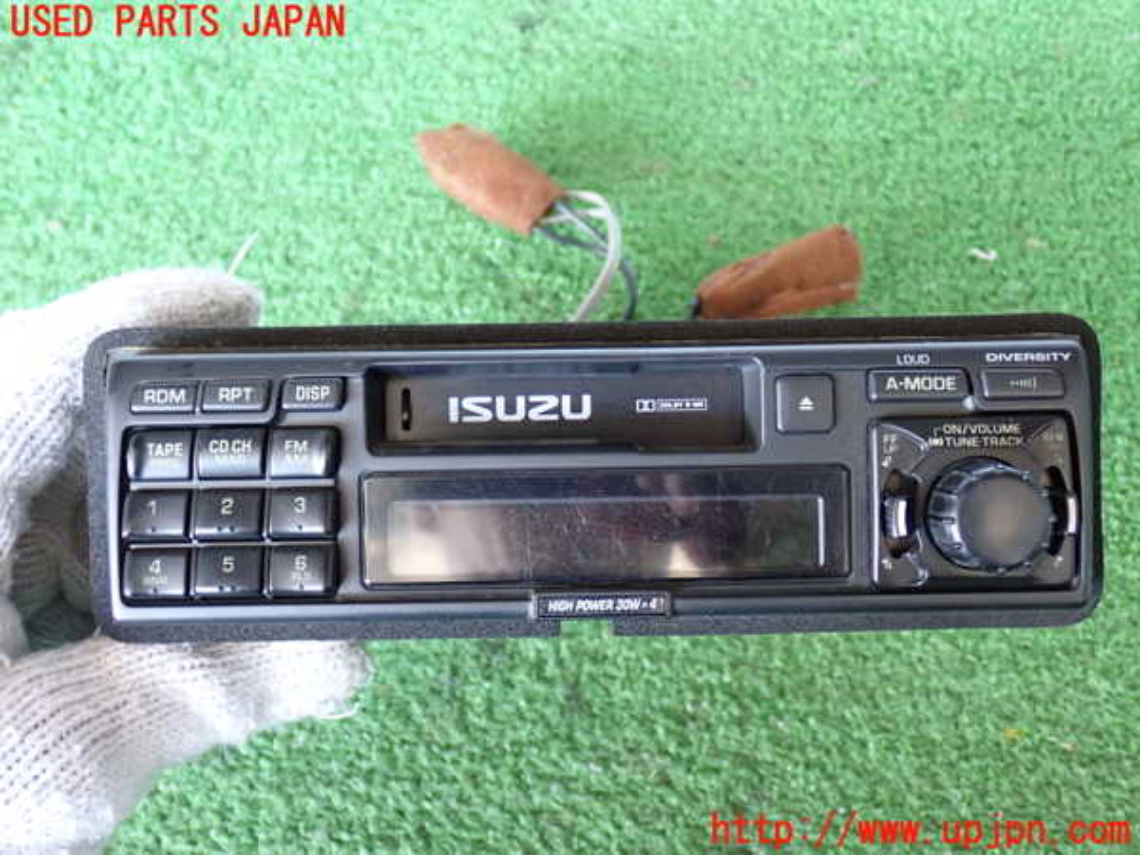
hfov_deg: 49.0
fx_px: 1251
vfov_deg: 37.7
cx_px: 570
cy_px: 428
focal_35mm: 38
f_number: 2.7
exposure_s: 1/40
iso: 400
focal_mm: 6.83
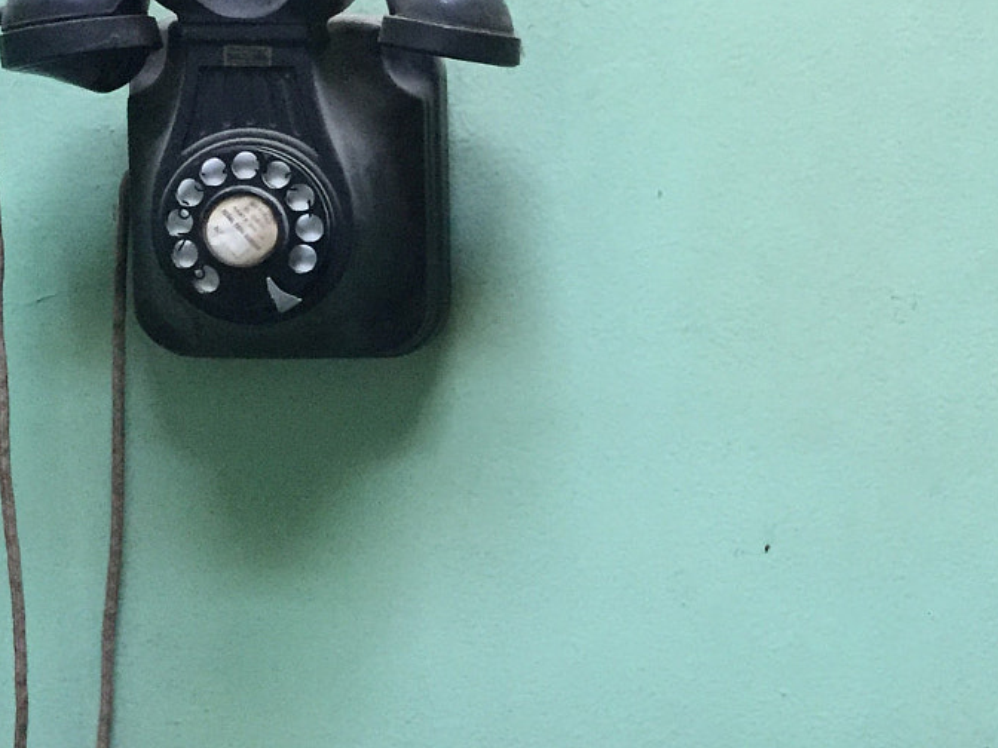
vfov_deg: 21.3
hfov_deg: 26.9
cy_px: 324
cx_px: 946
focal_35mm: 69
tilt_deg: -5.3
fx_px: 1989
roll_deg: -1.2
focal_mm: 4.15
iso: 250
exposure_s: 1/17
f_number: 2.2
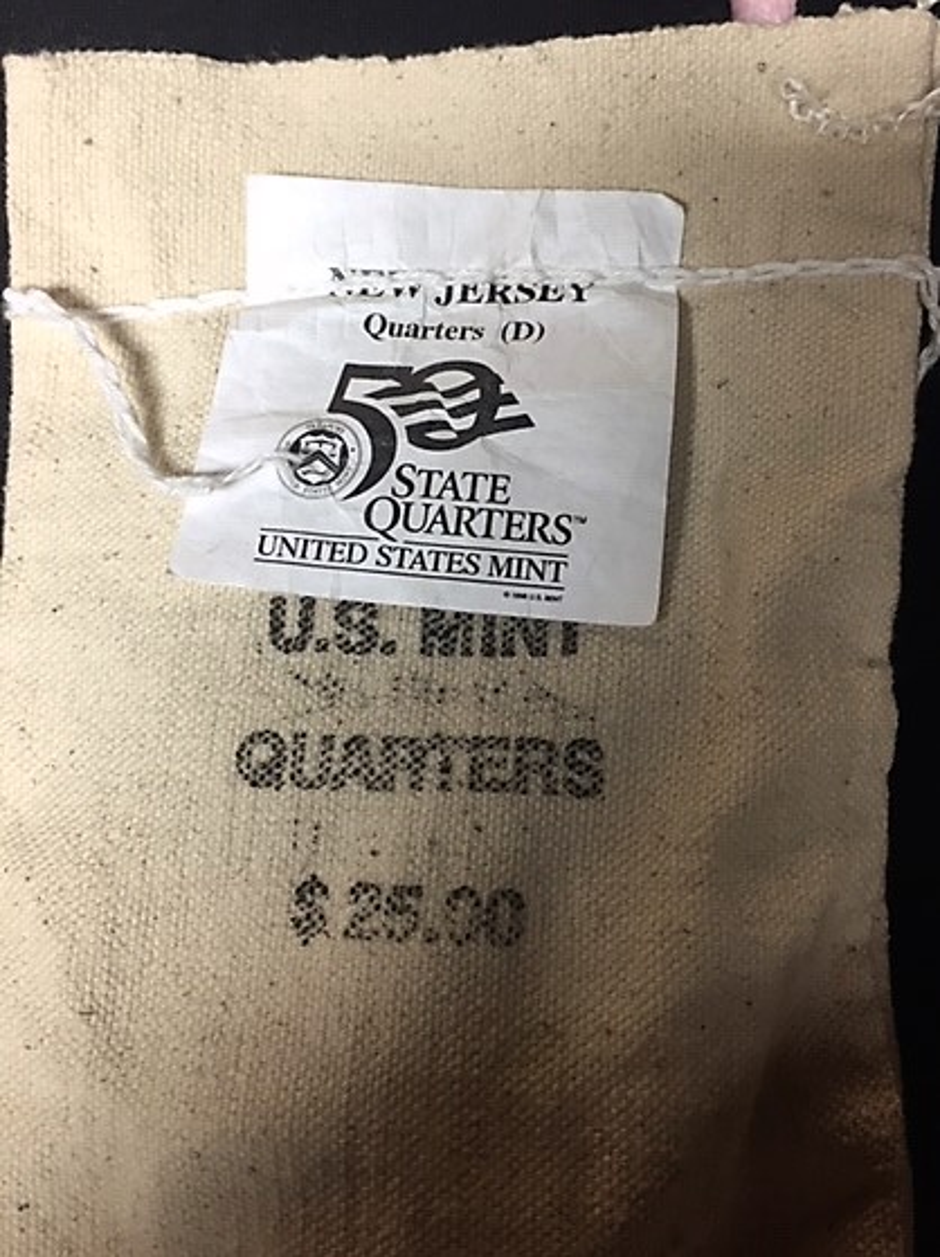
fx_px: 1052
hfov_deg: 48.1
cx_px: 470
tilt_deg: -81.9
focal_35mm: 29
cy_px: 628
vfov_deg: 61.7
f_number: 2.2
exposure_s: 1/30
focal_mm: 4.15
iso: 64
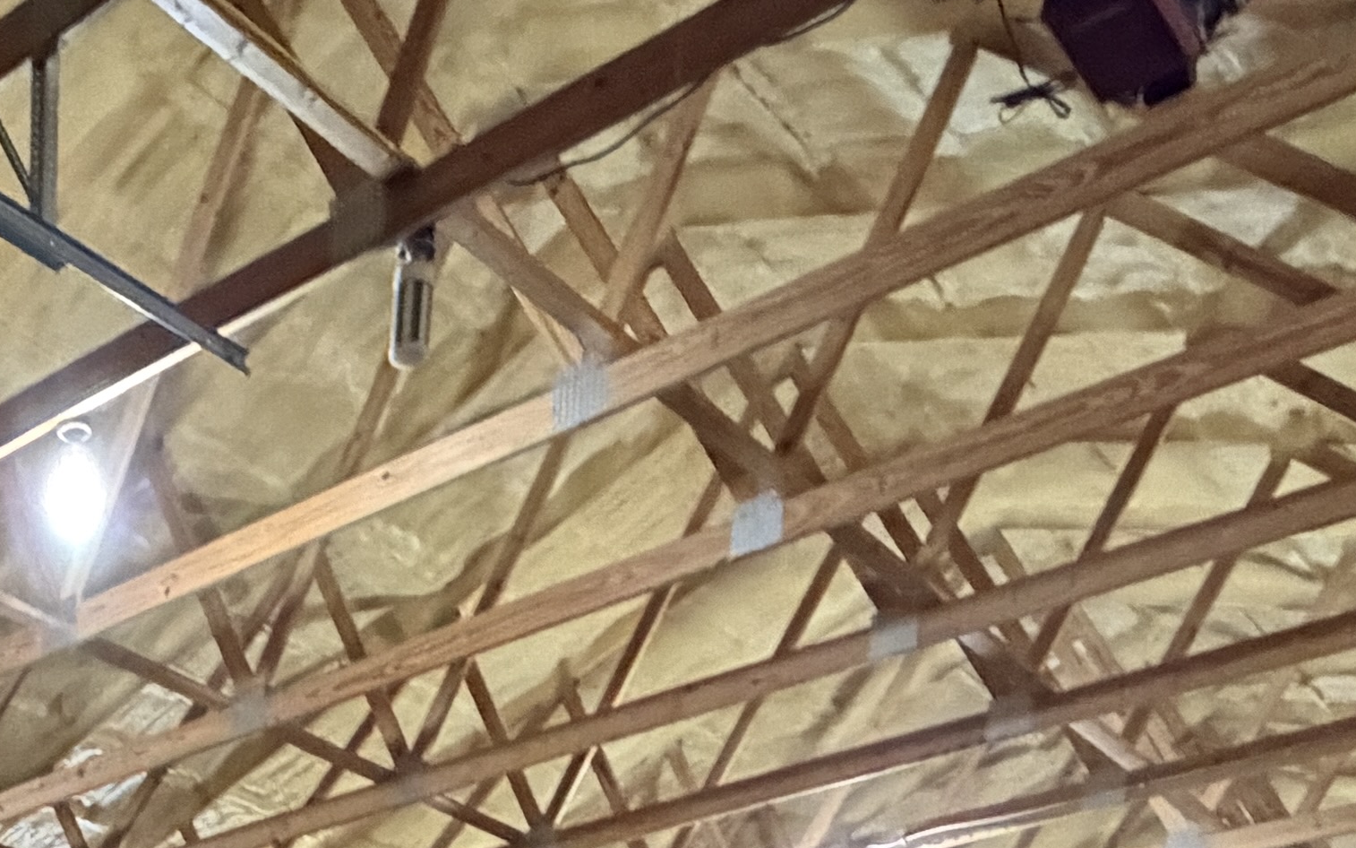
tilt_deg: -9.1
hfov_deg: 33.7
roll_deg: -0.2
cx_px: 57
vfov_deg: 15.6
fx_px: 2069
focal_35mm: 56
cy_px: 1906
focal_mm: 2.22
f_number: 2.2
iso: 1000
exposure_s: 1/60
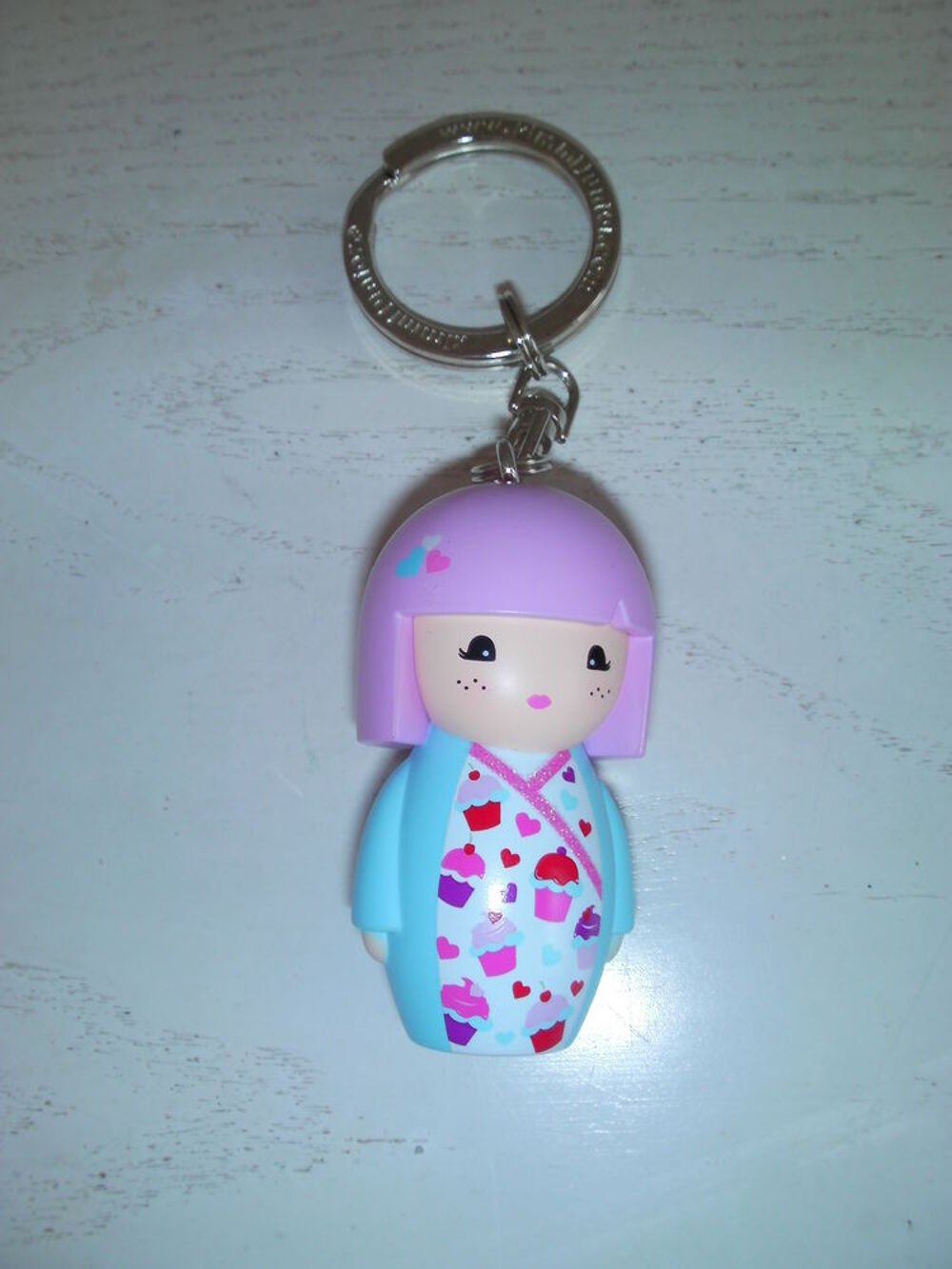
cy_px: 634
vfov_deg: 49.0
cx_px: 476
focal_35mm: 38
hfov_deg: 37.7
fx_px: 1393
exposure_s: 1/31.7
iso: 50
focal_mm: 6.3
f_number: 5.6
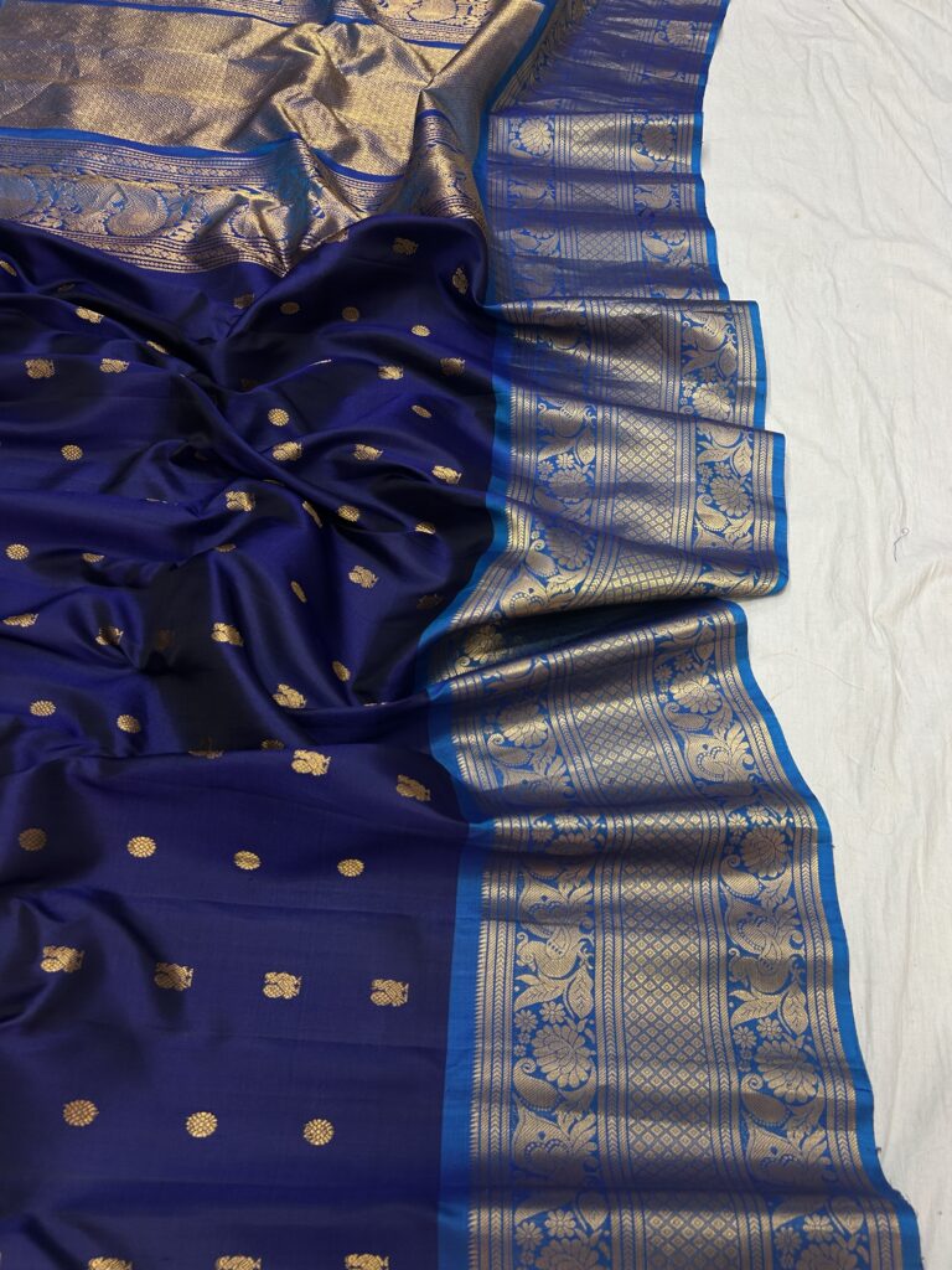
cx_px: 476
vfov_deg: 67.3
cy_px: 635
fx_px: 953
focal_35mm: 26
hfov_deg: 53.1
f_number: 1.5
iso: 32
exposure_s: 1/101
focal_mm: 5.7
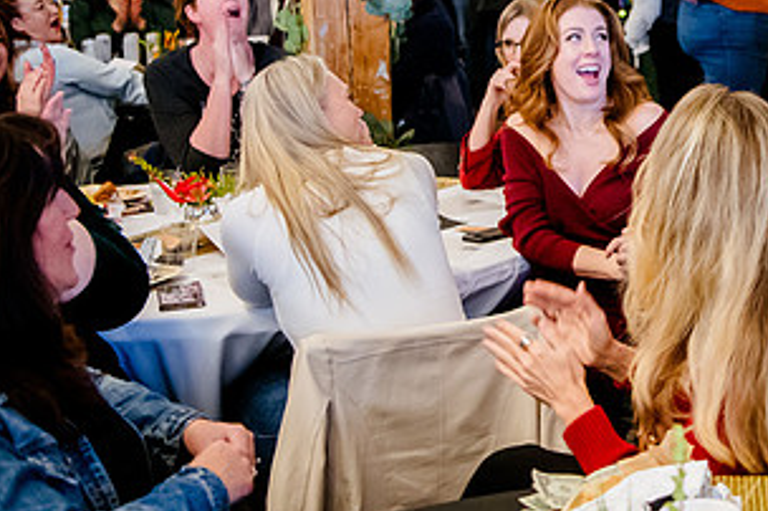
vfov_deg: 17.2
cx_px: 842
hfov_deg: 24.3
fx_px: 1662
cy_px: 49
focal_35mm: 78
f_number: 2.8
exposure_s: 1/80
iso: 6400
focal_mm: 34
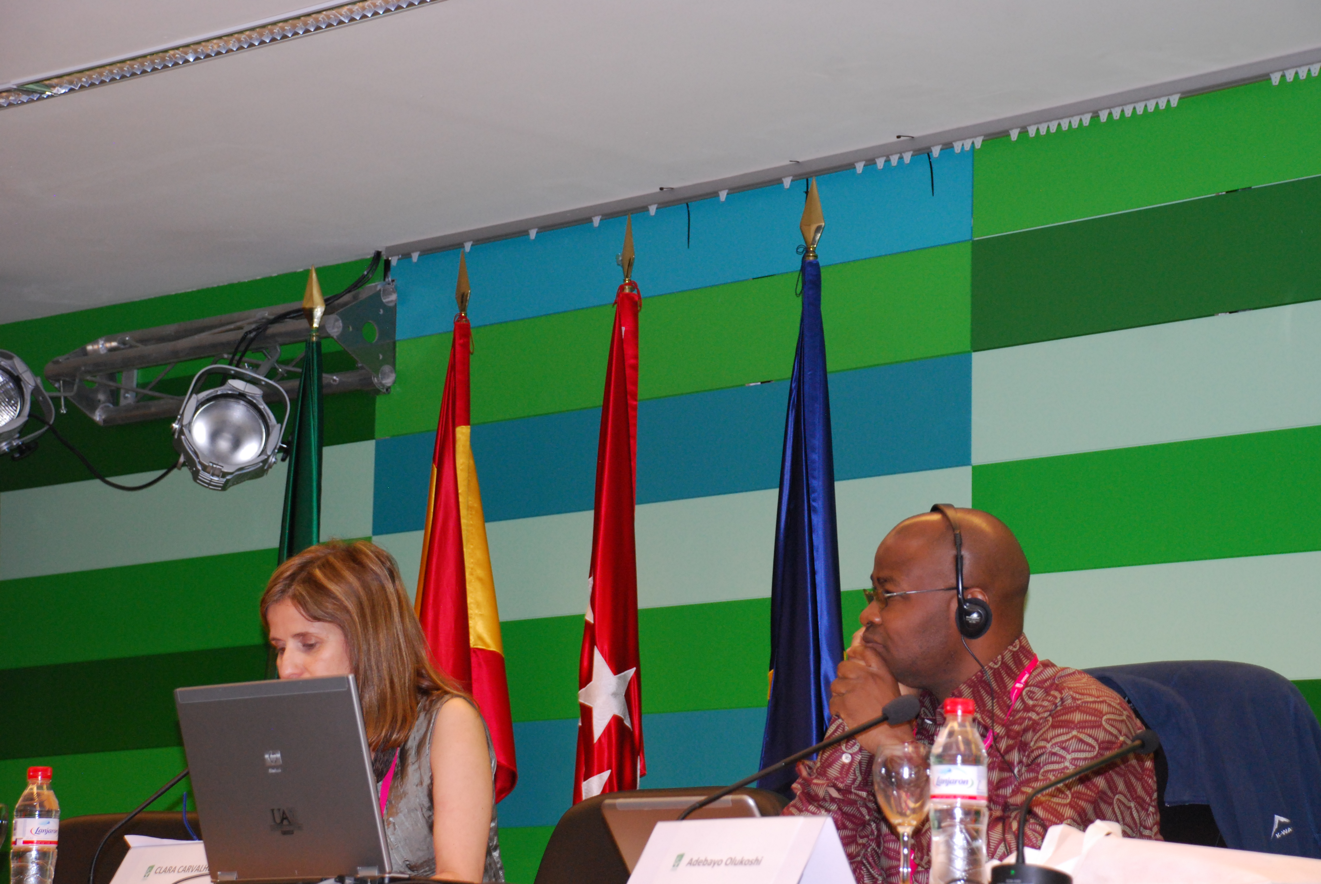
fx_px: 3637
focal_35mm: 99
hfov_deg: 20.6
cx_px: 660
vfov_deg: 13.9
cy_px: 442
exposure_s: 1/60
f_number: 5.3
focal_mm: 66
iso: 900
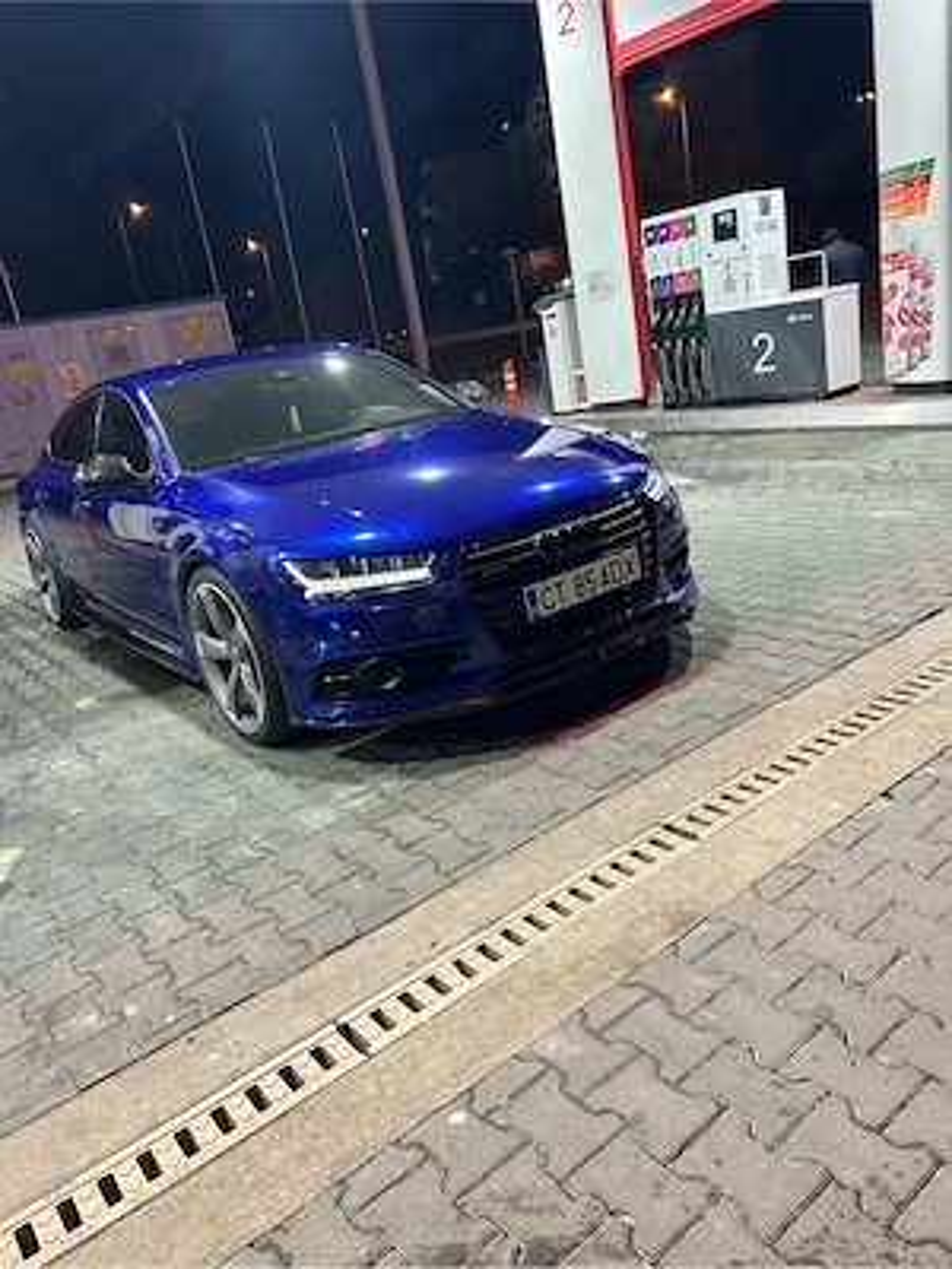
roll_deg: +11.5
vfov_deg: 67.3
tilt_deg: -20.2
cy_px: 634
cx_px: 476
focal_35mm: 26
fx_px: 953
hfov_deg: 53.1
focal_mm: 5.7
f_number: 1.5
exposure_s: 1/49
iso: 125
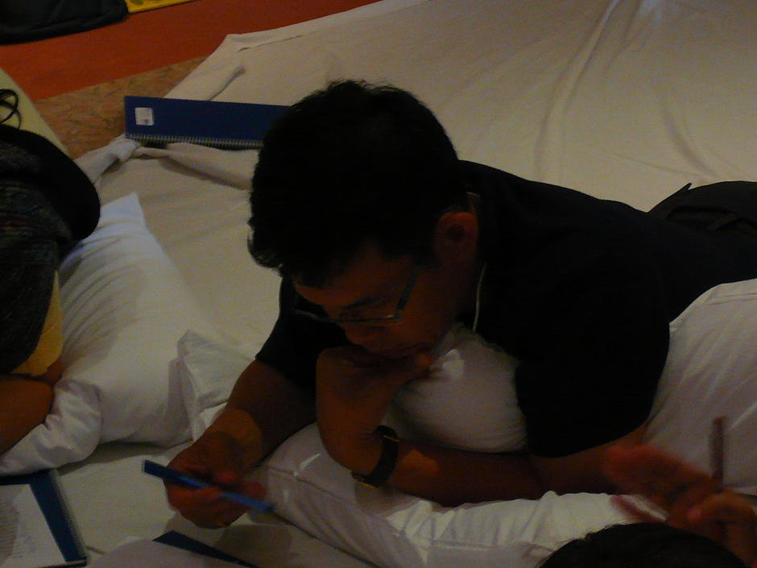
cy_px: 284
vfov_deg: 11.6
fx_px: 2799
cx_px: 378
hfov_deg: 15.4
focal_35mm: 128
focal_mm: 14.2
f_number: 5
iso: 200
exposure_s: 1/8
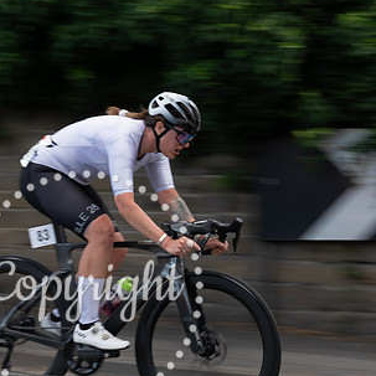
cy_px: 157
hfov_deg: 16.0
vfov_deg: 16.0
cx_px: 160
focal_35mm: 109
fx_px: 1339
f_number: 9
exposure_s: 1/160
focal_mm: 48
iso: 1250
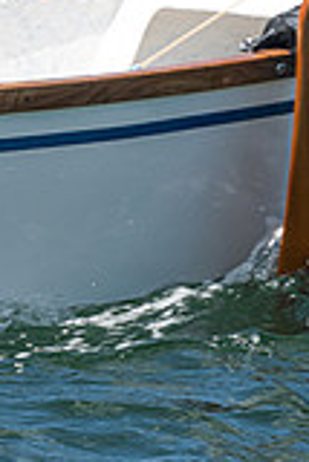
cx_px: -508
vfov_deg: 1.4
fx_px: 18589
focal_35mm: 1447
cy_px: -79
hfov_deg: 1.0
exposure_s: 1/640
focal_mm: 400
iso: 400
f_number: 11
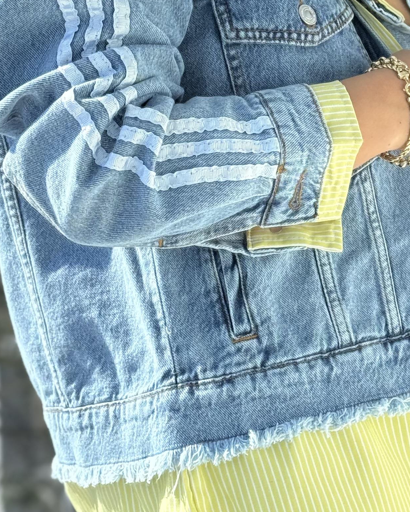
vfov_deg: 15.6
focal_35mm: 122
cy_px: 92
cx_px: 243
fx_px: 1850
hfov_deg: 12.6
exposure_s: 1/843
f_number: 1.78
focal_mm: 6.76
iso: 64
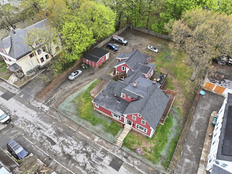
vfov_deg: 56.8
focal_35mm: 24
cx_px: 116
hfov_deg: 71.6
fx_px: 161
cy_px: 87
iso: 120
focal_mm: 12.3
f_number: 2.8
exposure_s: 1/160
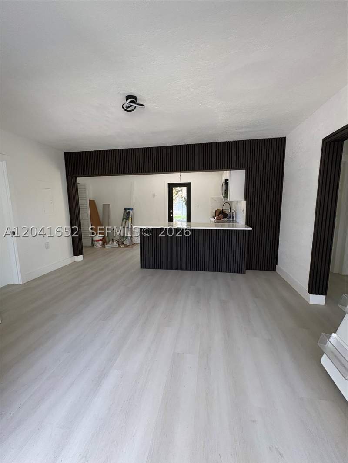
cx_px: 174
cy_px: 232
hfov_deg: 85.7
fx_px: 188
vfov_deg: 102.1
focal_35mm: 14
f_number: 2.2
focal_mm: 2.22
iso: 250
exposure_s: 1/86
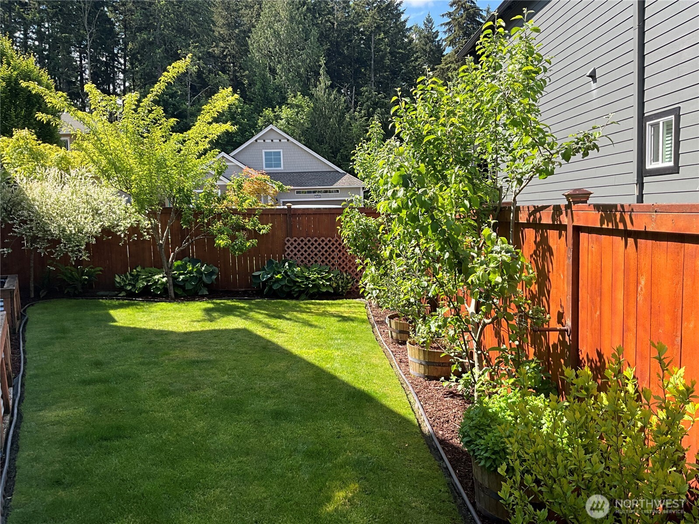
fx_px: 586
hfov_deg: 61.7
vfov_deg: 48.2
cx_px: 350
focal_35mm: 29
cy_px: 262
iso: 25
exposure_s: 1/509
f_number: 1.8
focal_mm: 3
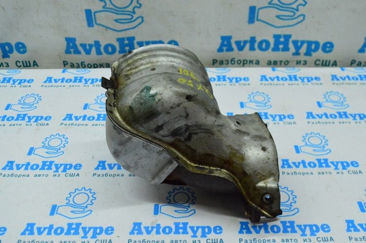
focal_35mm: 40
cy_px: 122
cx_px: 183
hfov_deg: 48.0
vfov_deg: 32.9
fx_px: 411
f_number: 6.3
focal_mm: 27
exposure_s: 1/640
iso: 6400
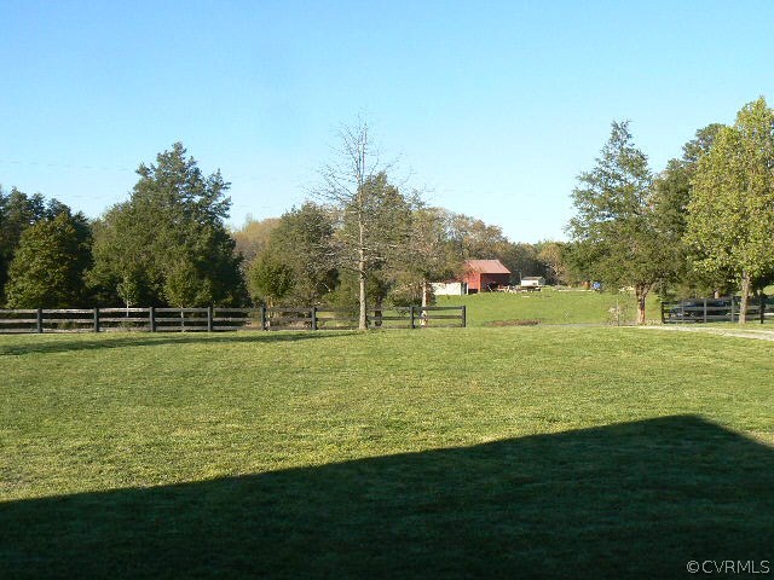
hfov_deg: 51.4
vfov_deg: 39.7
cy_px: 290
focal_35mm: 36
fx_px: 805
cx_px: 387
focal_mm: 6
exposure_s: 1/320
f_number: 5.6
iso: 80
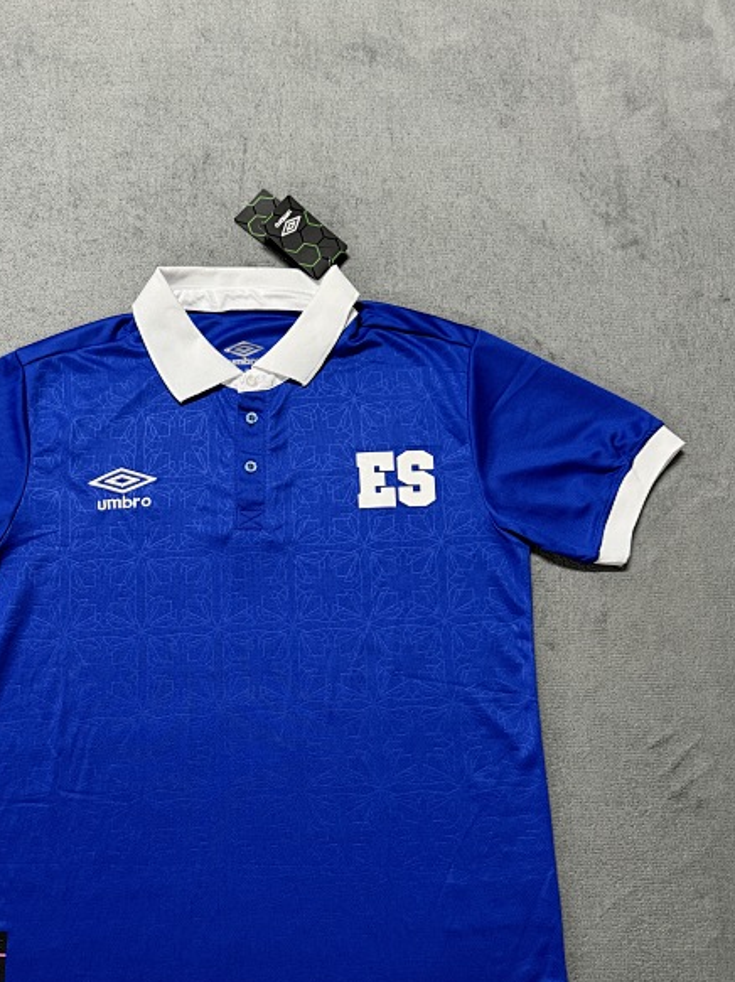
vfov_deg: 55.1
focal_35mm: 33
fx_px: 935
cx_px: 248
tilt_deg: -76.9
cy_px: 574
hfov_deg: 42.4
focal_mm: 6.76
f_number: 1.78
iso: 320
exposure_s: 1/50
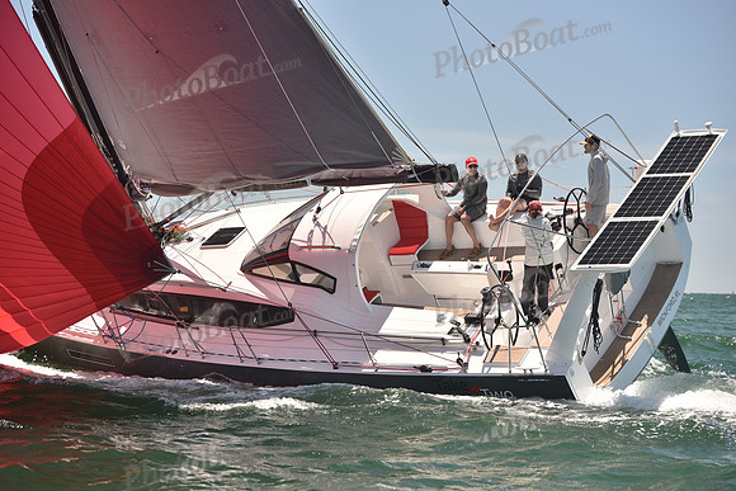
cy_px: 246
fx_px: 1431
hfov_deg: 28.8
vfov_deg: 19.5
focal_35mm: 70
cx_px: 368
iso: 250
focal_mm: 70
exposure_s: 1/800
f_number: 4.5
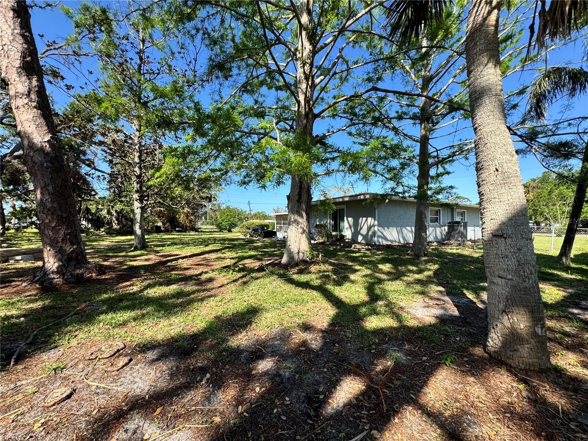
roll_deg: -0.4
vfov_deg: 85.7
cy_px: 220
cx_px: 294
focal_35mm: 14
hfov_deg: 102.1
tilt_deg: +0.8
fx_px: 238
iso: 40
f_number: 2.2
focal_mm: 2.22
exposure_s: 1/921
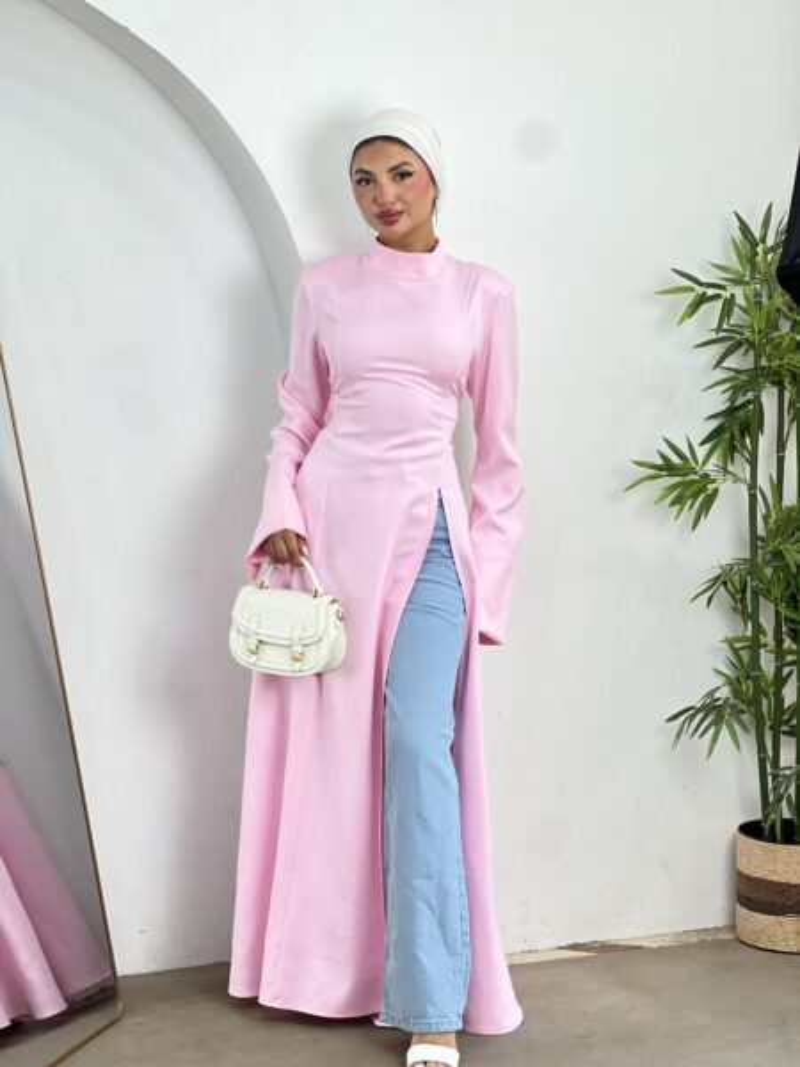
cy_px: 534
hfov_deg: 19.1
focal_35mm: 77
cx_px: 400
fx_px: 2373
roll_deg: +1.2
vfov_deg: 25.3
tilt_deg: -5.3
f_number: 2.8
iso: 80
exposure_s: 1/100
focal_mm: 9
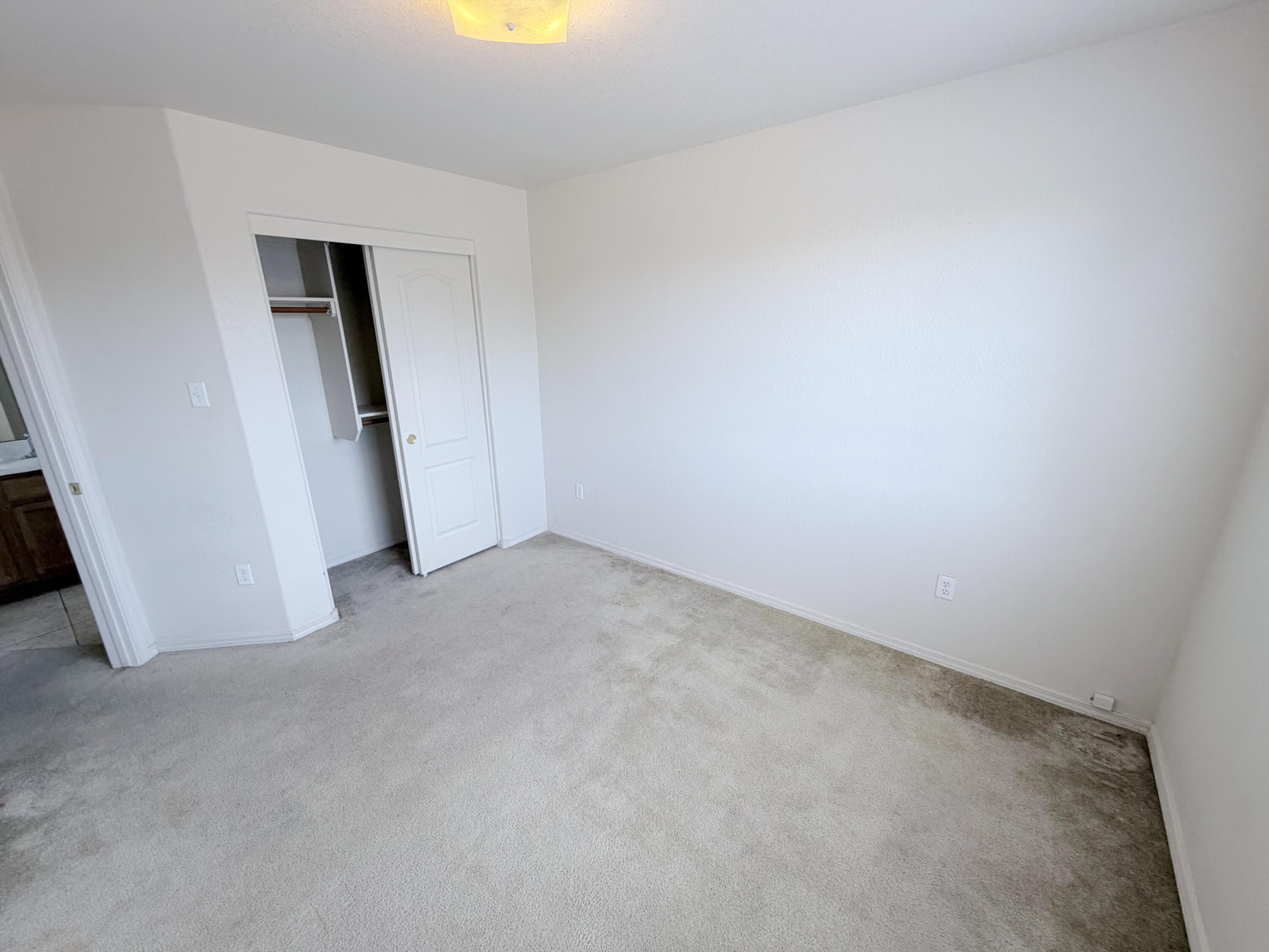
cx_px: 634
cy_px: 476
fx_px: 513
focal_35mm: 14
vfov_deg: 85.7
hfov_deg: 102.1
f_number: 2.2
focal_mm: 2.22
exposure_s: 1/120
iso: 160
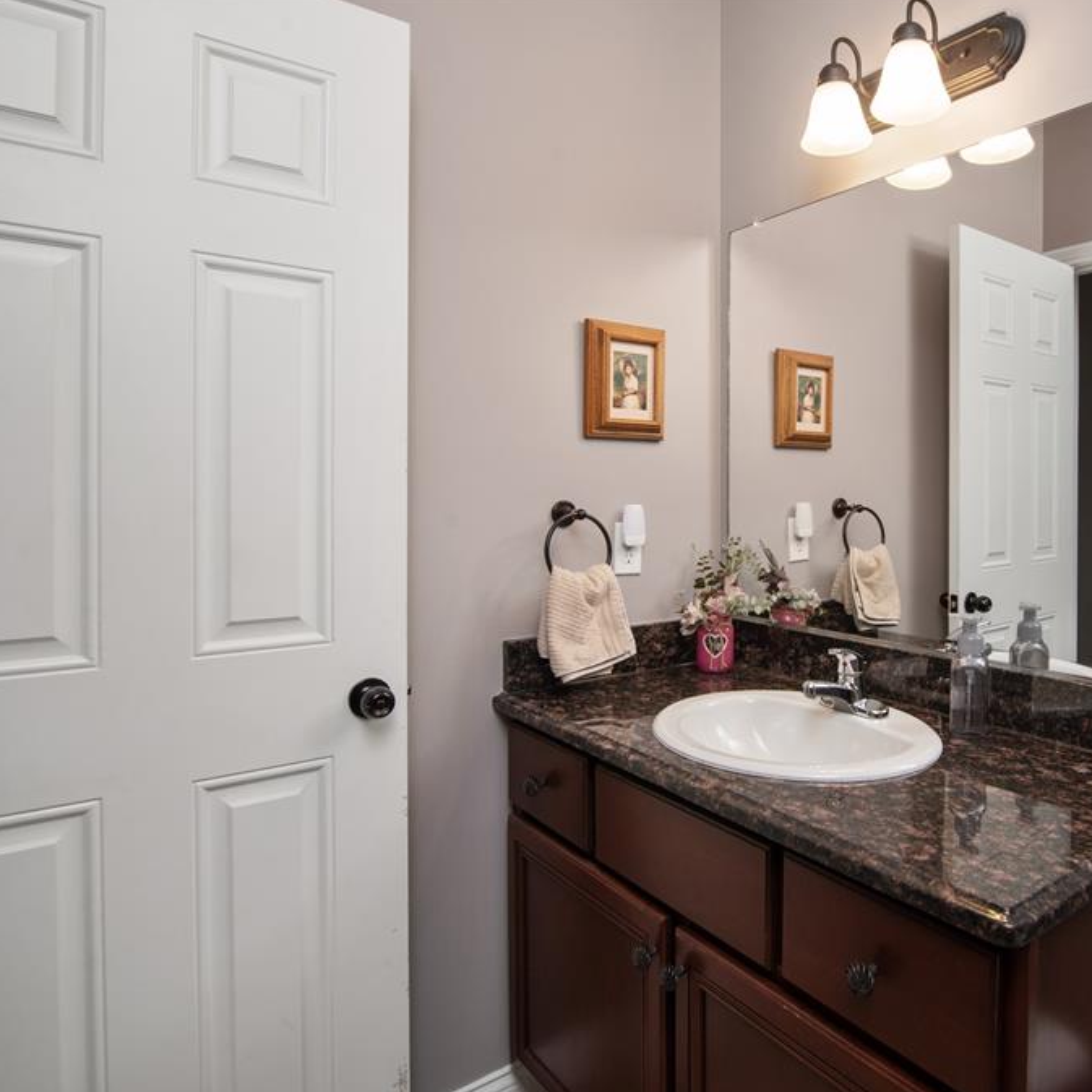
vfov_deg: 69.6
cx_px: 797
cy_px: 546
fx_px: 785
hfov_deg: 66.0
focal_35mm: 22
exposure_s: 1/50
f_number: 9
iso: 400
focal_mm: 17
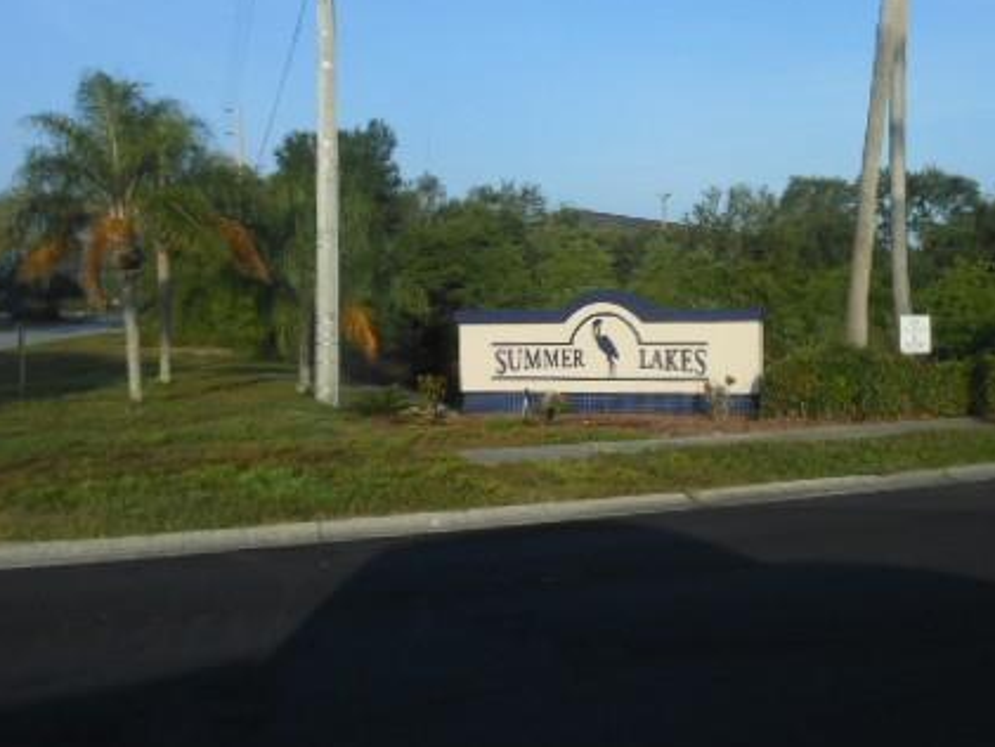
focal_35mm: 38
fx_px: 1093
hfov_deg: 48.0
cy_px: 251
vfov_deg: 37.3
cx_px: 674
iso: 80
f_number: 3.2
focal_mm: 4.5
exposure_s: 1/1000
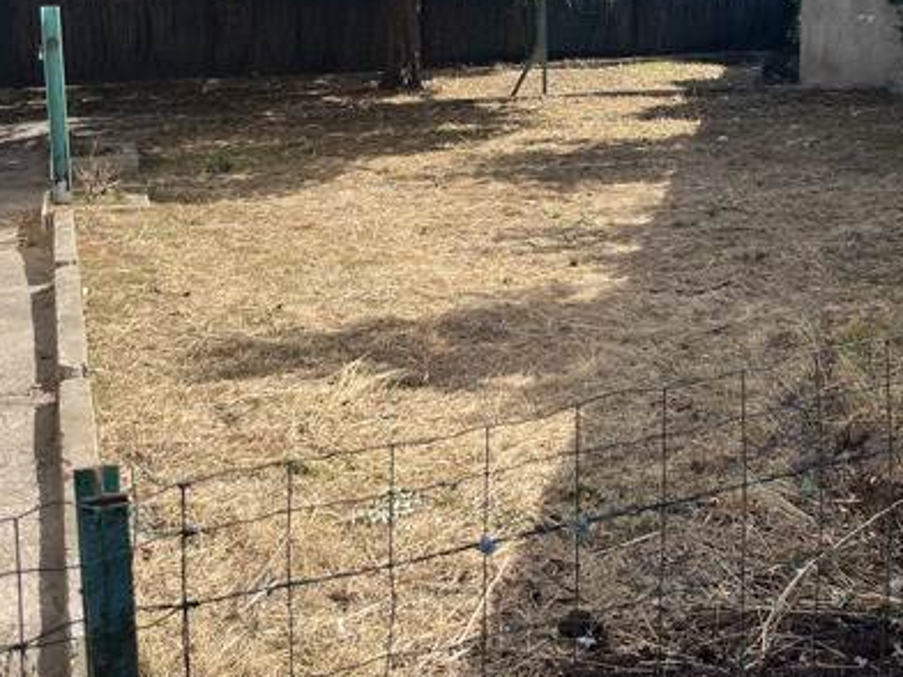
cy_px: 145
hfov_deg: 36.1
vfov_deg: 27.0
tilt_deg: -10.5
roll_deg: +0.6
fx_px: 1383
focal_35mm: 53
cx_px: 507
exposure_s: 1/1536
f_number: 1.6
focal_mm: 5.1
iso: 50
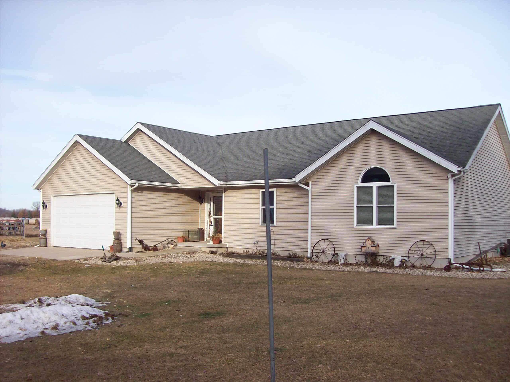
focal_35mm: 36
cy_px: 191
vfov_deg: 39.6
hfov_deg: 51.4
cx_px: 255
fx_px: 530
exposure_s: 1/818
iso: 80
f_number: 2.7
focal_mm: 6
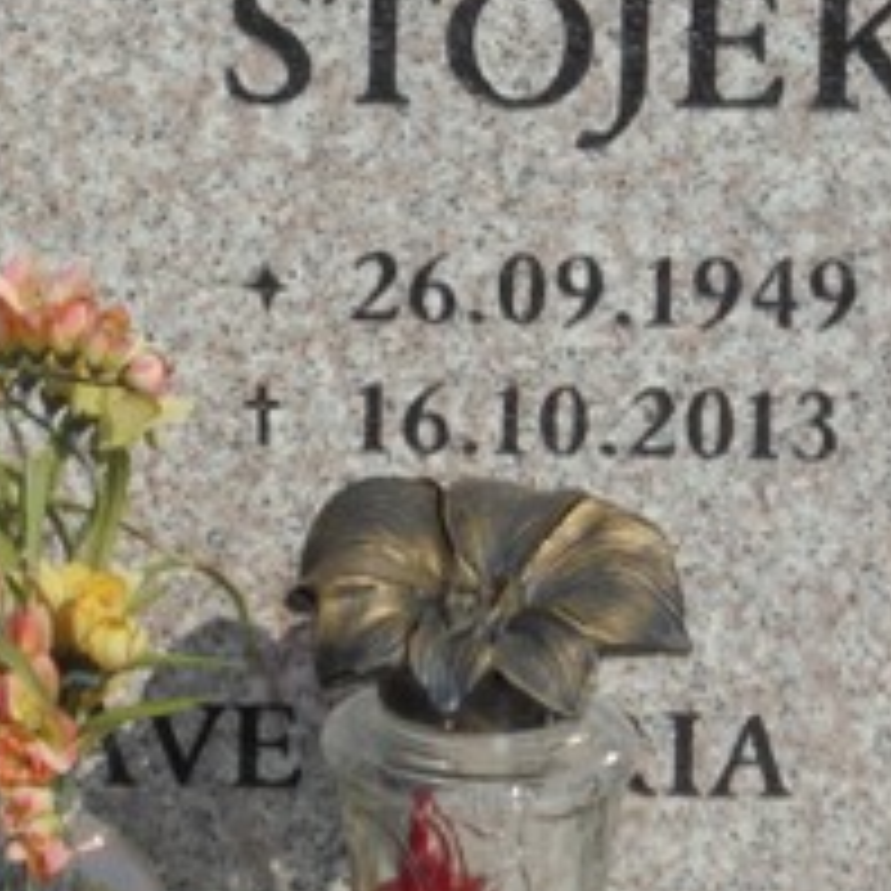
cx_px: 148
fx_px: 6902
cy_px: 14
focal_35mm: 237
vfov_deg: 7.4
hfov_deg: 7.4
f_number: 6.7
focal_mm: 14.9
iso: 100
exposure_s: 1/800
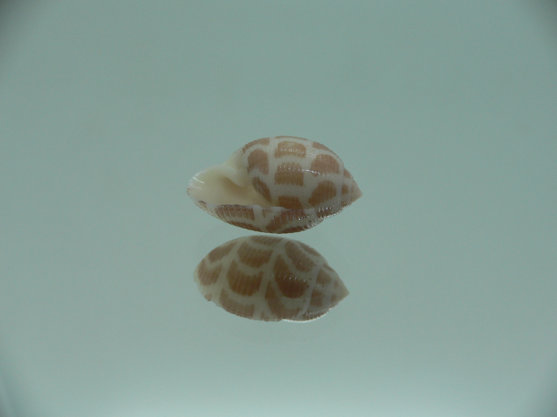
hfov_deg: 52.6
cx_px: 278
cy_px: 208
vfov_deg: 40.7
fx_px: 563
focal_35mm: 35
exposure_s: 1/60
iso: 80
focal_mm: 4.6
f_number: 2.8
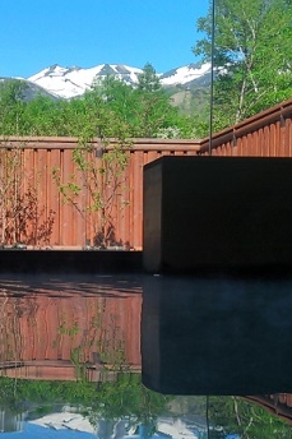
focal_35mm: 69
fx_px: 840
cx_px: 48
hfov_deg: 19.5
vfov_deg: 29.1
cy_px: 285
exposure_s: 1/298
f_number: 2.5
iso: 32
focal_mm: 4.21
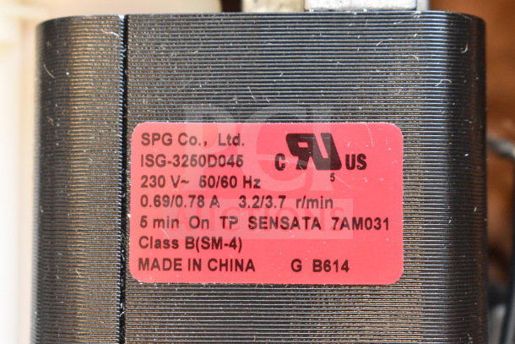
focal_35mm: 72
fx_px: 1030
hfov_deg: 28.1
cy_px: 172
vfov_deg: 18.9
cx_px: 258
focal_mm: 48
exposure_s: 1/80
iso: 4500
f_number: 5.3
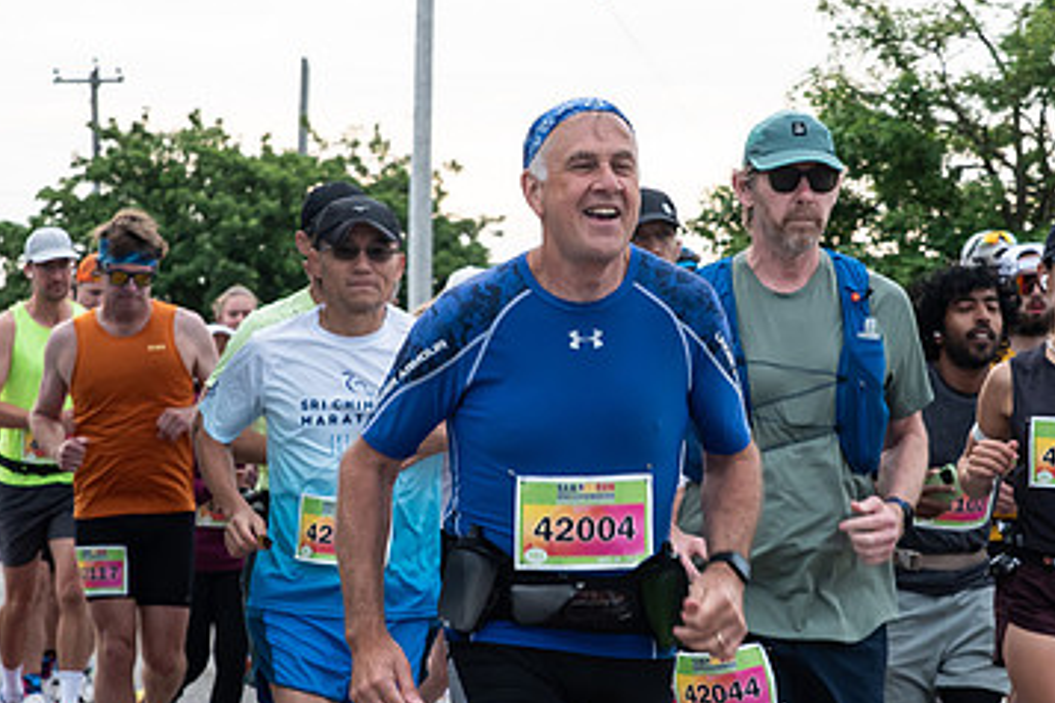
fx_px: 3634
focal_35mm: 124
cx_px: 616
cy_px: 356
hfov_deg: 16.5
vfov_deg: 11.1
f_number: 6.3
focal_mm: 56
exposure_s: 1/250
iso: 800
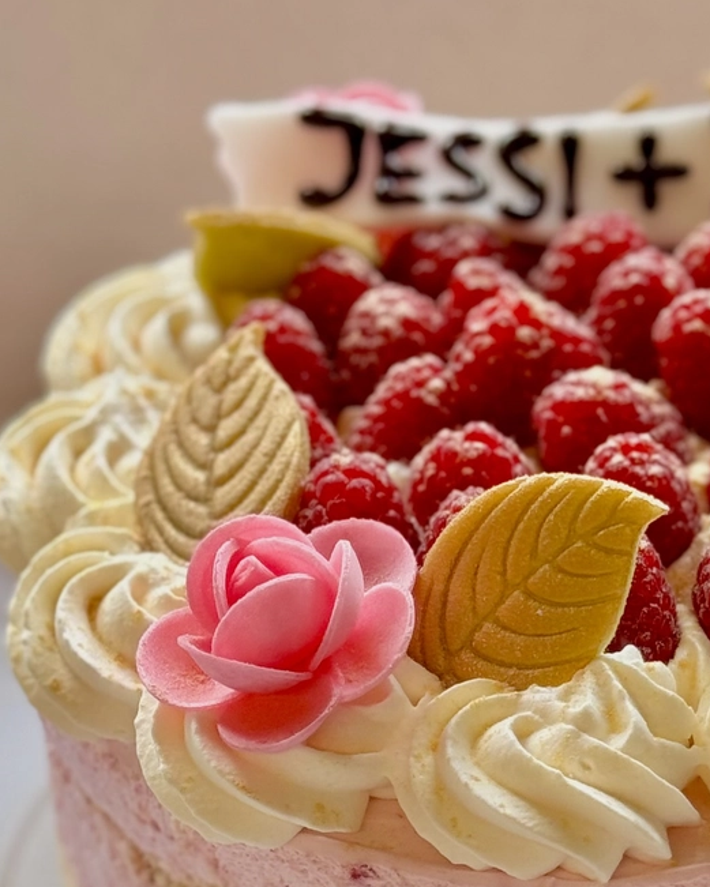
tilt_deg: -37.8
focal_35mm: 108
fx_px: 2836
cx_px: 647
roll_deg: -0.2
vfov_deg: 17.4
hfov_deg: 14.1
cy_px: 856
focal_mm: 6.76
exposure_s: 1/100
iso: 50
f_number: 1.78
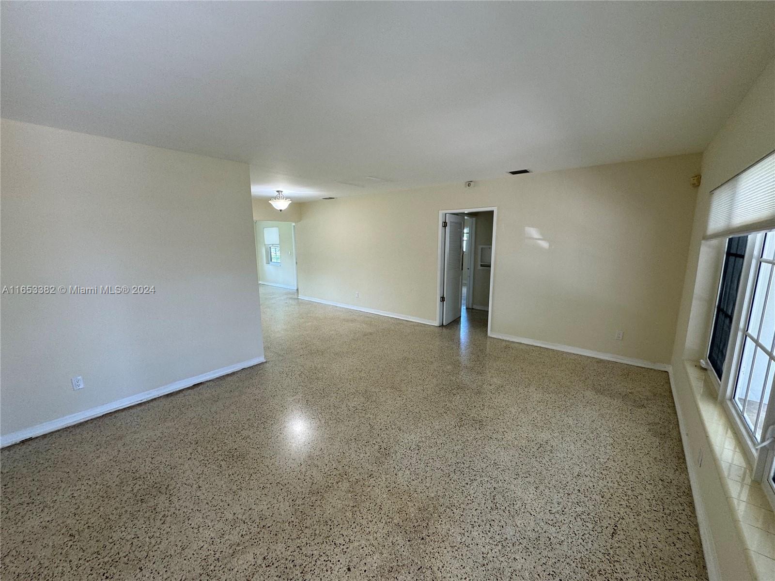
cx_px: 388
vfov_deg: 85.7
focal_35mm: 14
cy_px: 290
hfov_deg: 102.1
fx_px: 313
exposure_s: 1/120
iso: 125
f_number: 2.2
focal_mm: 2.22
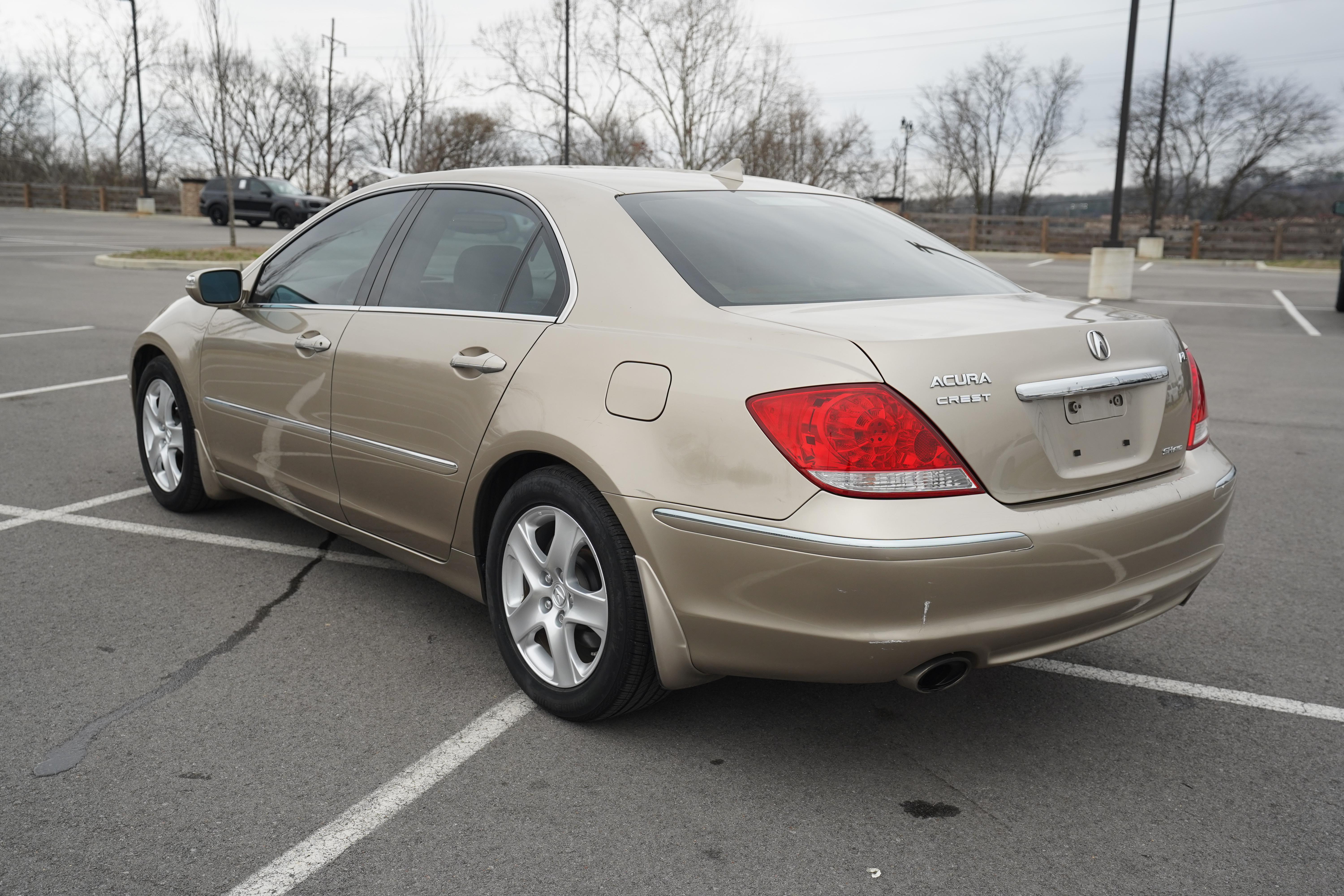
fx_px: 1307
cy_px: 448
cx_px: 672
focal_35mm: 35
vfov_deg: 37.9
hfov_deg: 54.4
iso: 640
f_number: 4
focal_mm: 35
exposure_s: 1/1600
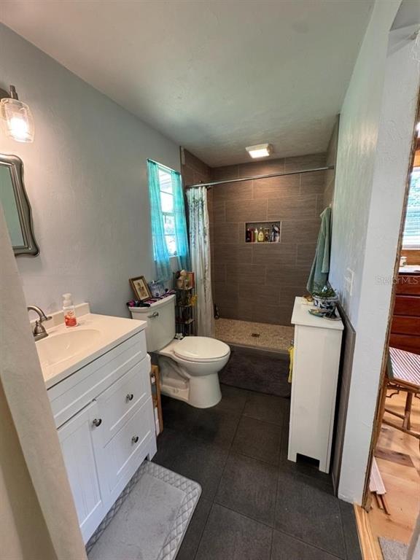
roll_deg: +1.6
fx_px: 226
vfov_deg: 102.1
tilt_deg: -12.2
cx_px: 210
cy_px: 280
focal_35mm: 14
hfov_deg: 85.7
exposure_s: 1/60
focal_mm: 2.22
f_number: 2.2
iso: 160
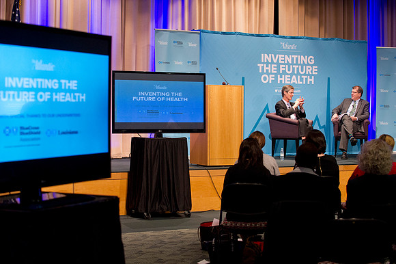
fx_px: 770
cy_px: 132
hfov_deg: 28.9
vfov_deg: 19.4
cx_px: 198
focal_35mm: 70
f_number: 4.5
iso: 2500
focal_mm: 70
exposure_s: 1/80
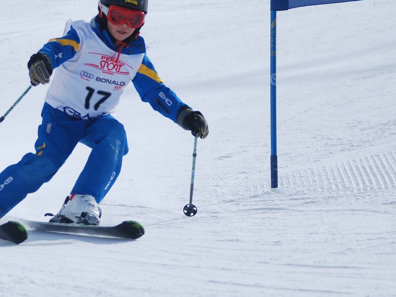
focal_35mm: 405
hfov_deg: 4.9
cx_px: 84
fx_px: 4633
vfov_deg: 3.7
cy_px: 127
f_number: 5
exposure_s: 1/1000
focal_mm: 150
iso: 100
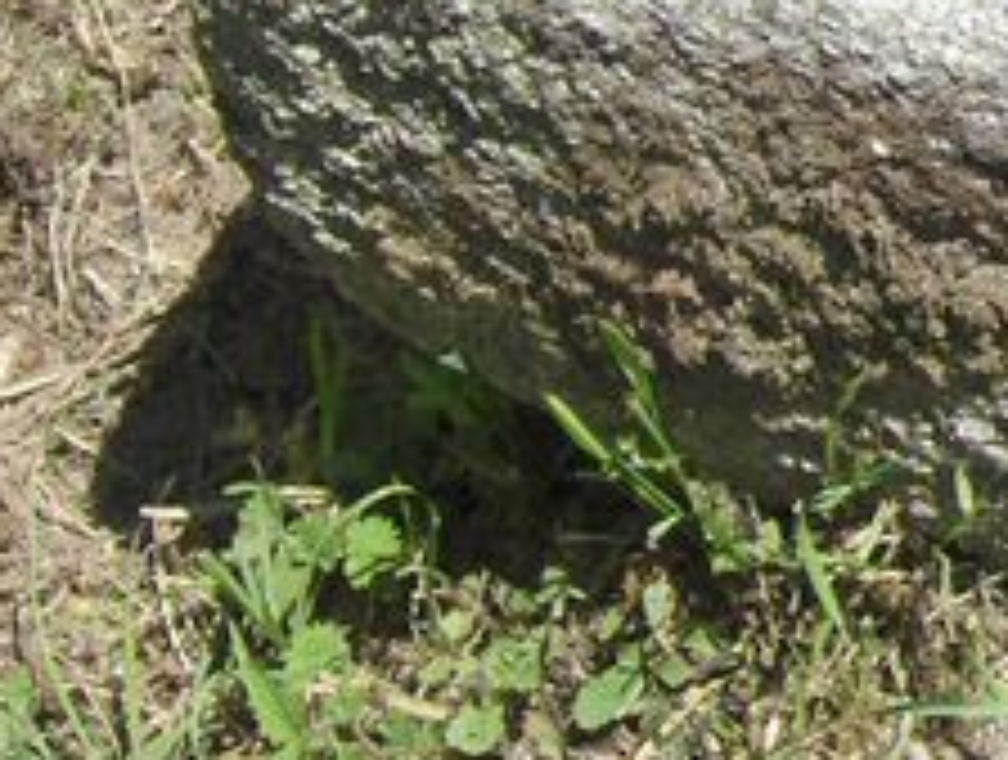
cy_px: -238
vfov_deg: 9.4
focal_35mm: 156
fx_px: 4552
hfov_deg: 11.3
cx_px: 2066
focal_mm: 7.5
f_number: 5.5
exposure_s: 1/543
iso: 100
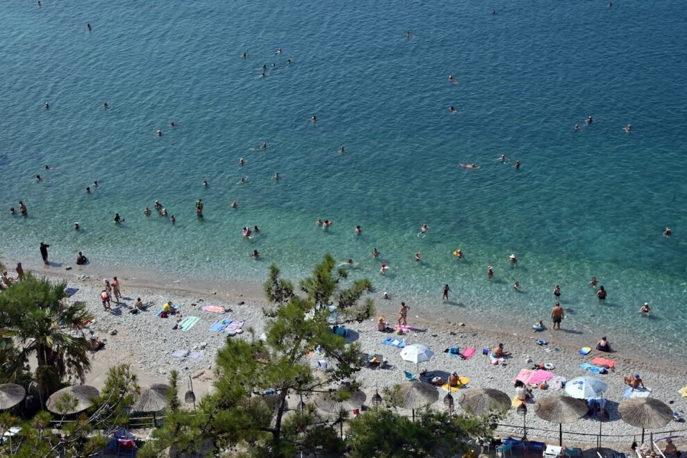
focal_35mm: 57
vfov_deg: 23.8
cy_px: 229
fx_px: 1088
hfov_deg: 35.1
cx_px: 344
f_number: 29
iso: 500
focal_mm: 38
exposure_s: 1/250
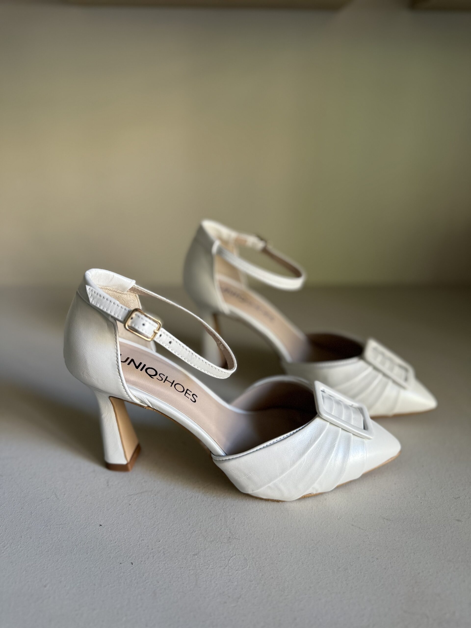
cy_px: 314
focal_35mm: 24
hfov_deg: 56.8
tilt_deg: -24.3
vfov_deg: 71.6
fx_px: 435
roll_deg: -1.6
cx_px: 236
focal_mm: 6.76
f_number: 1.78
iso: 200
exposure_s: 1/121
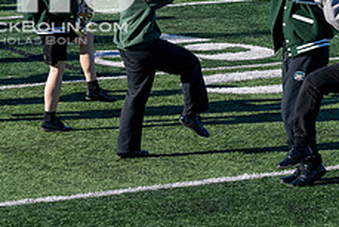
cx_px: 25
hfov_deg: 8.8
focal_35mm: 233
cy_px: -26
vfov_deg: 5.9
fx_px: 2195
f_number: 4
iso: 160
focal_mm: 92
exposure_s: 1/2000
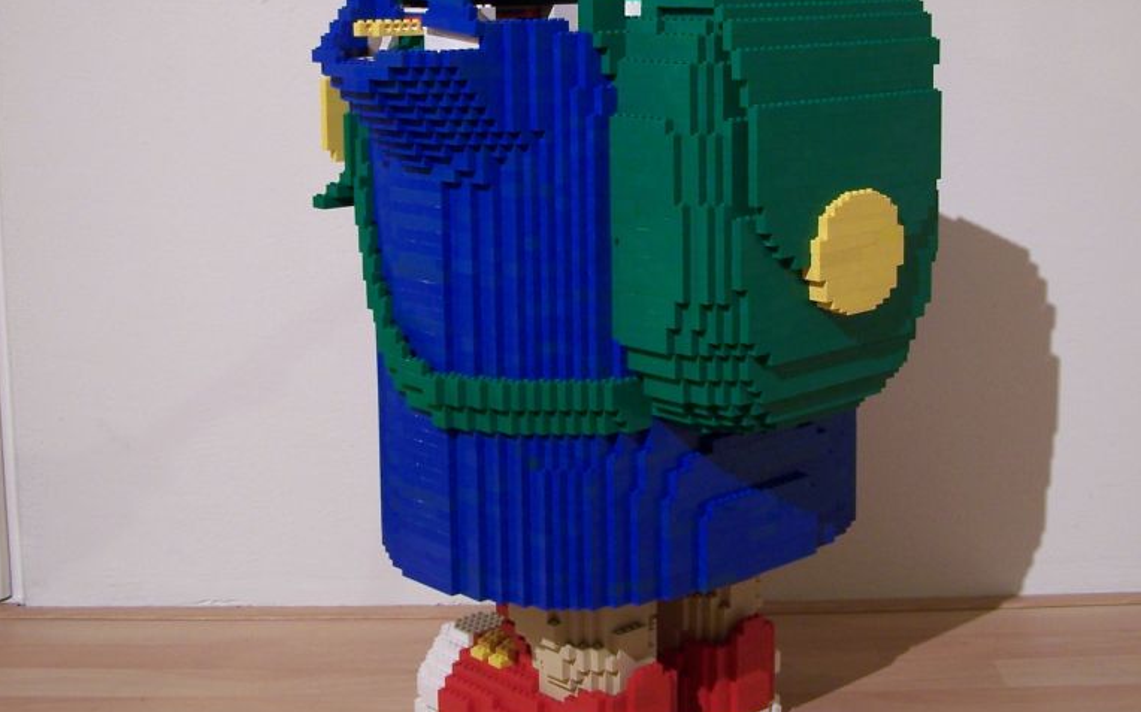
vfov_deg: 23.7
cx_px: 569
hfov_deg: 37.5
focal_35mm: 54
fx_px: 1679
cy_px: 176
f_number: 2.8
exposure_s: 1/2
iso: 80
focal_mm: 6.3
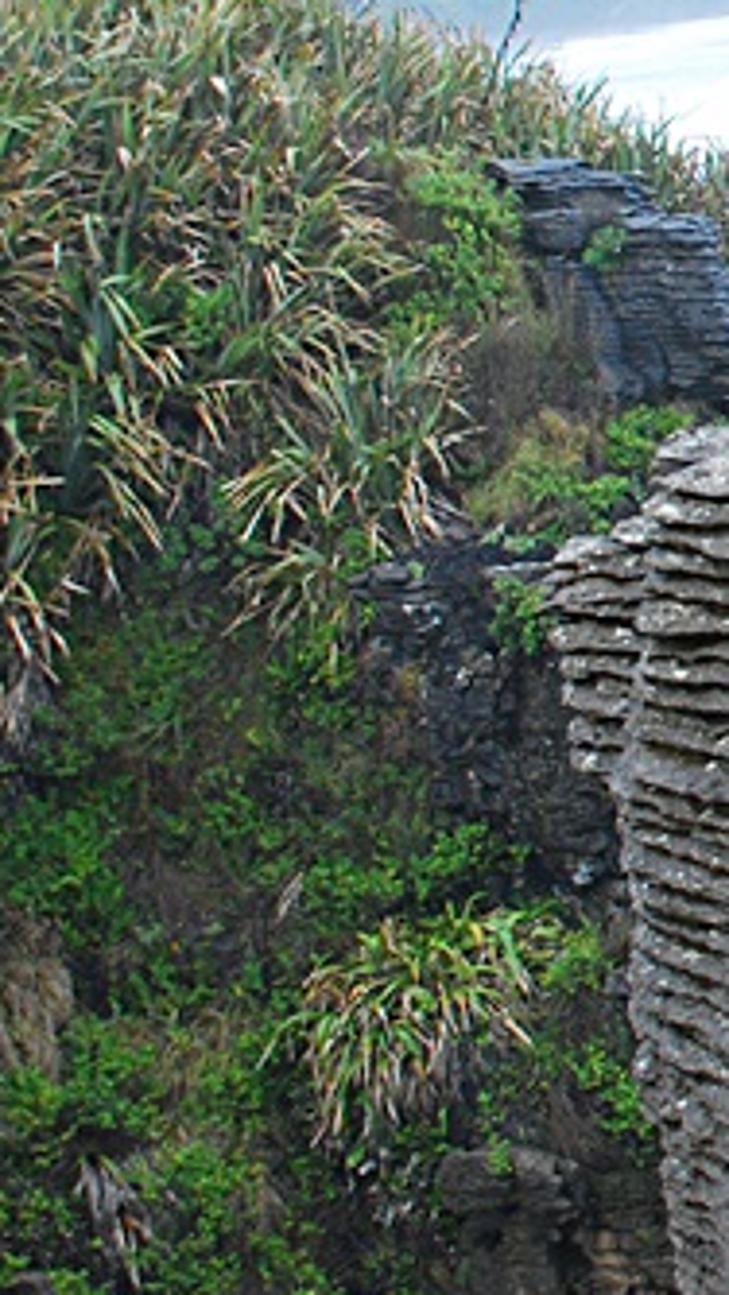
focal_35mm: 98
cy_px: 330
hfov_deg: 11.1
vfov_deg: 21.6
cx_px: 1520
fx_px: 3366
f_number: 5
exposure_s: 1/100
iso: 400
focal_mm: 26
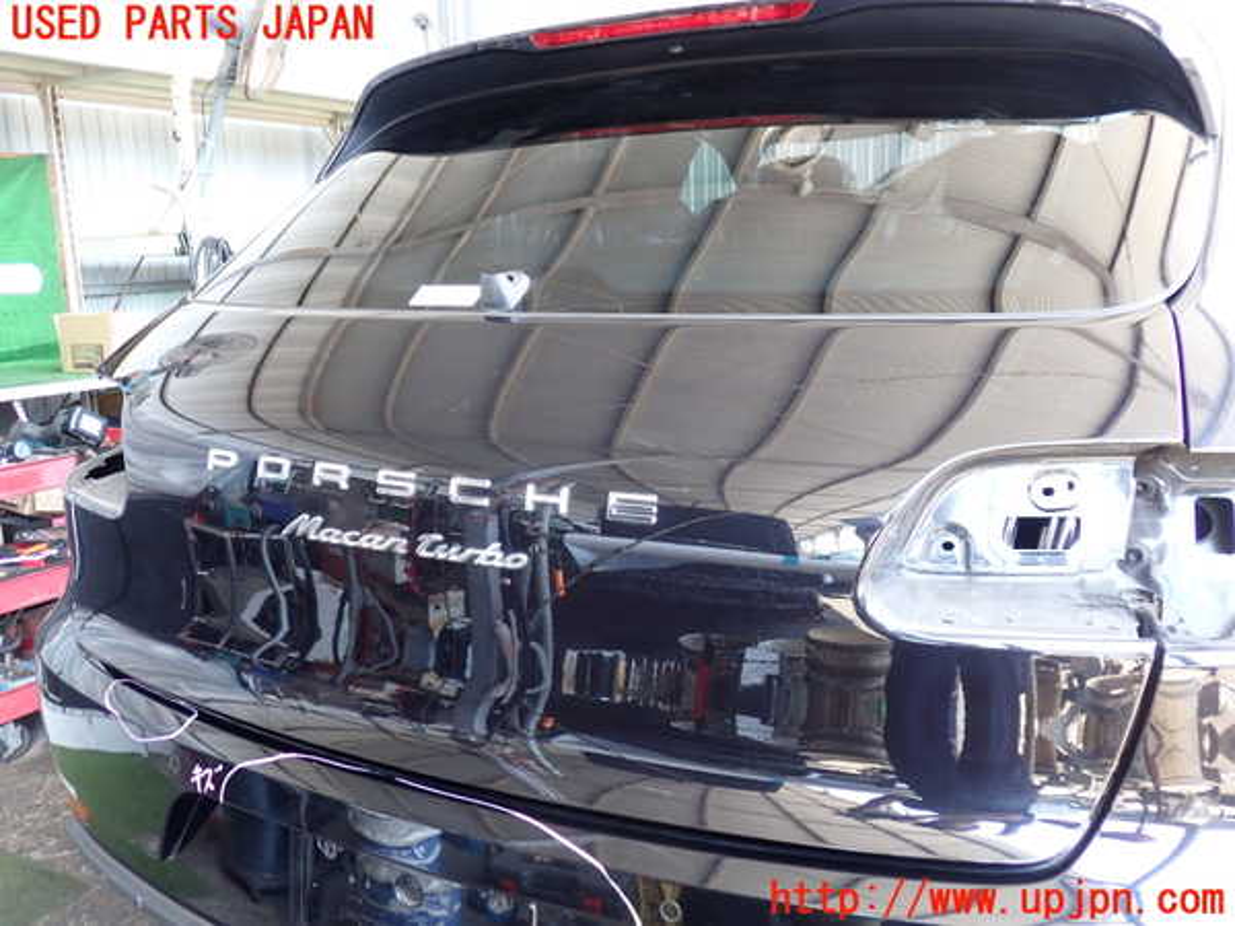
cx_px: 618
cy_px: 463
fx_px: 1070
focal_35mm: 30
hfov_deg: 60.0
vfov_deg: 46.8
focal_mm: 5.4
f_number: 2.3
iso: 200
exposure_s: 1/50
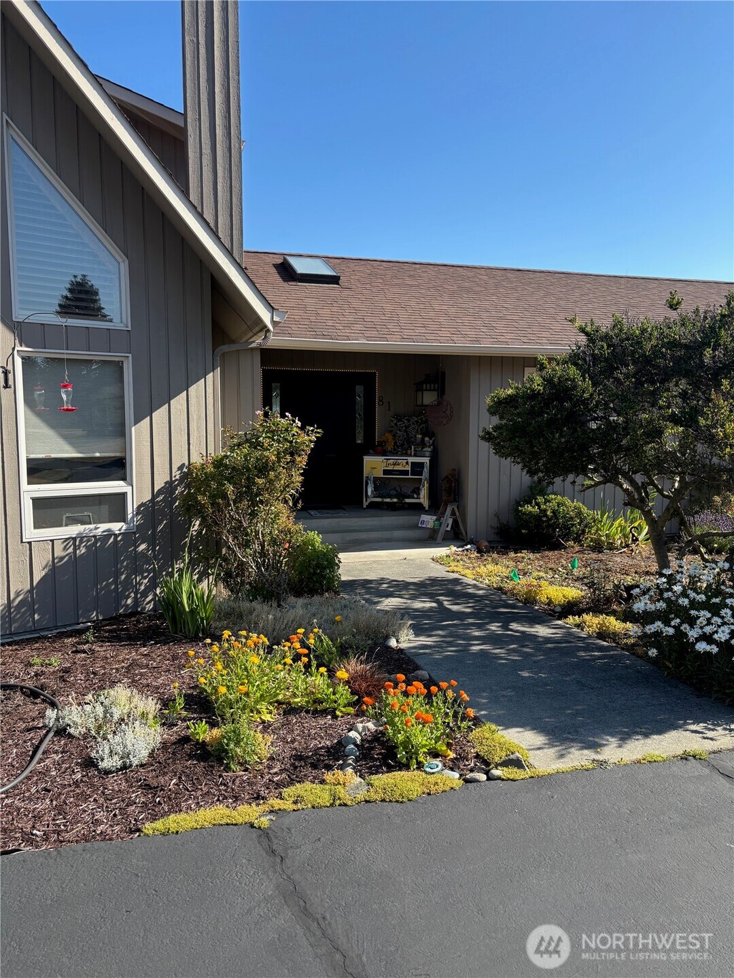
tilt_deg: -6.4
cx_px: 367
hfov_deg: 53.1
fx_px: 735
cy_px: 489
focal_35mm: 26
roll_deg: -0.4
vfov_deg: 67.3
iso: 50
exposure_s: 1/1418
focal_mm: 5.96
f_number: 1.6
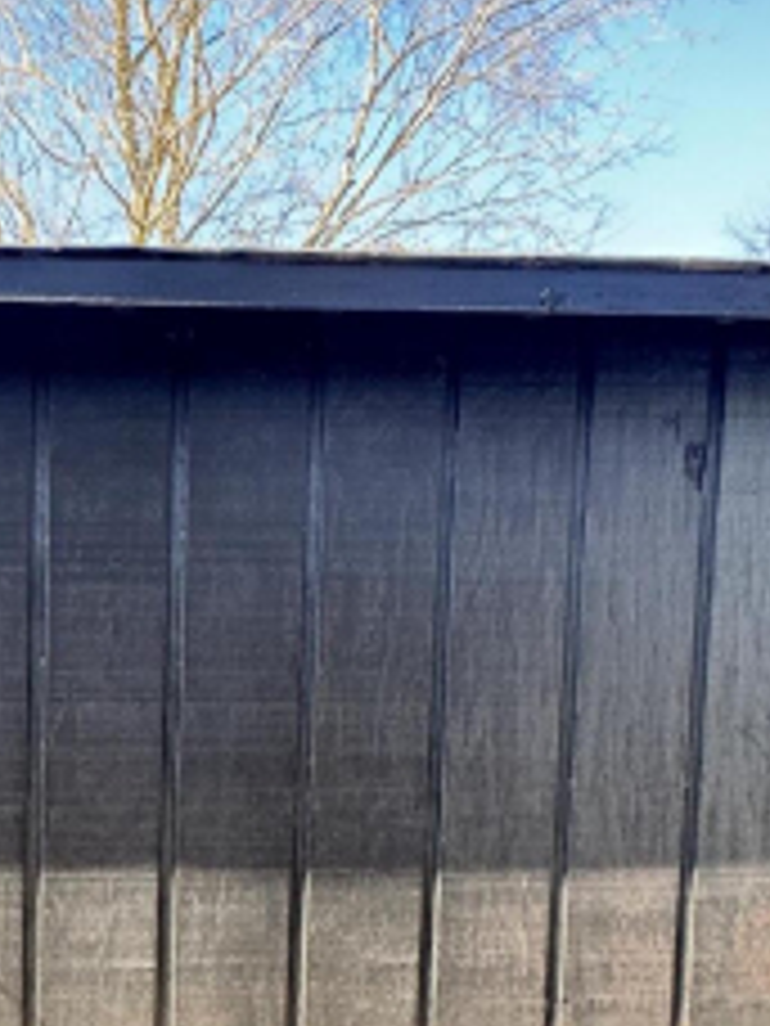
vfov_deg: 44.5
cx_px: -171
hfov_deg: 29.7
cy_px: 745
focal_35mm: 41
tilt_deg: -5.2
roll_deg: +0.2
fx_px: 1216
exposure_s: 1/99
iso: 125
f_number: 2.2
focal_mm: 2.22
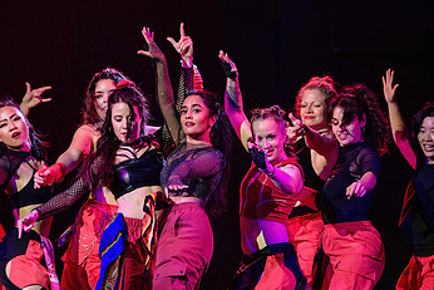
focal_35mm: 249
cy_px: 239
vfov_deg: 5.5
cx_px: 187
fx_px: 3003
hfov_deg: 8.3
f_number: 2.8
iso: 1600
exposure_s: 1/200
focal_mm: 130
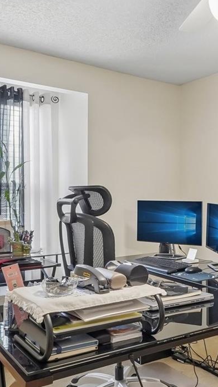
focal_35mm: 36
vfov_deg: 55.3
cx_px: 165
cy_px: 191
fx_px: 370
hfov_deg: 32.2
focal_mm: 10
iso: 800
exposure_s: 1/1.25
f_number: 8
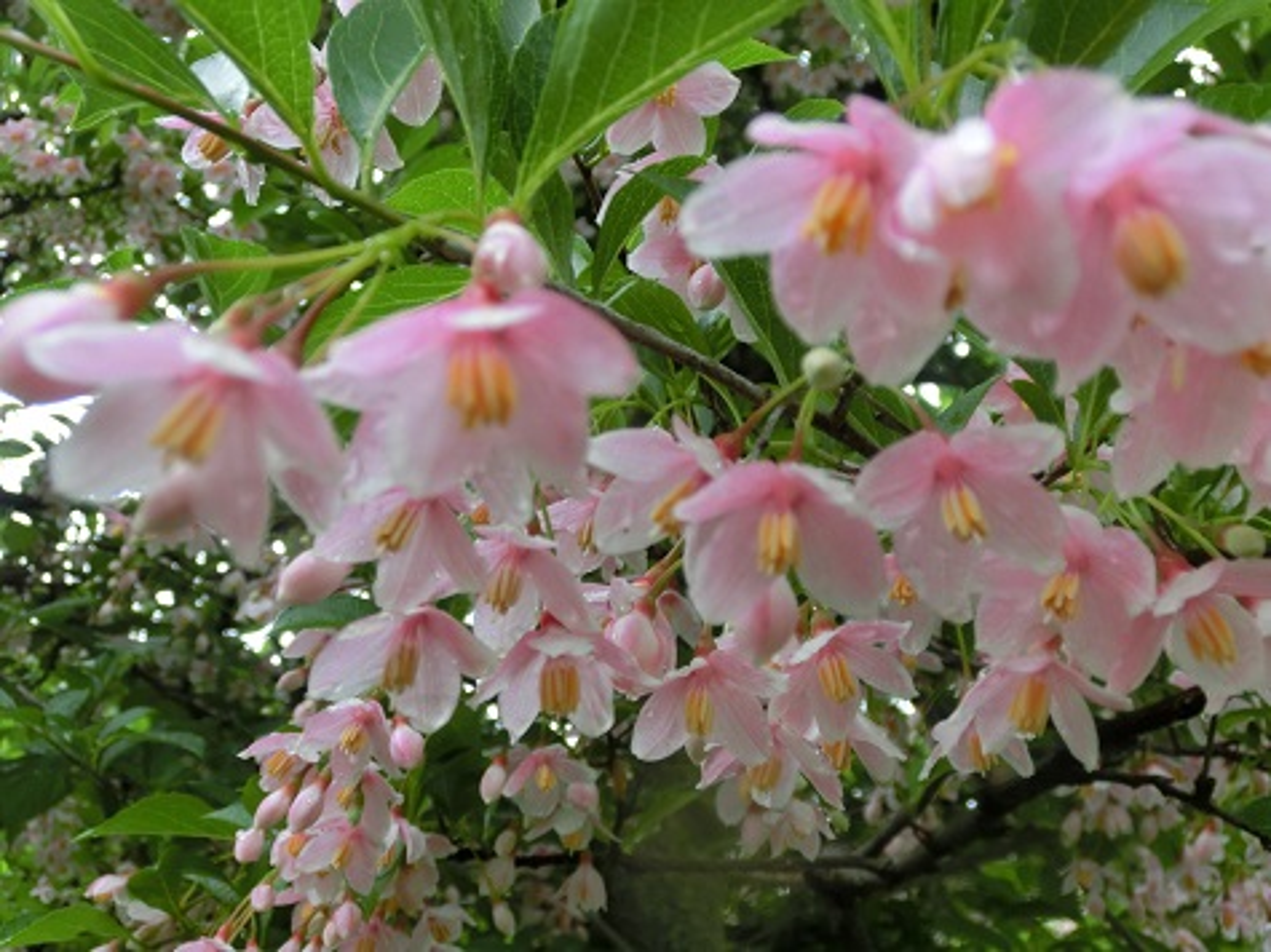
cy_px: 476
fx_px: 1358
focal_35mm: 37
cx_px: 636
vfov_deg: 38.6
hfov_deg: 50.1
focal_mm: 6.5
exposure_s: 1/125
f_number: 4.1
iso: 200
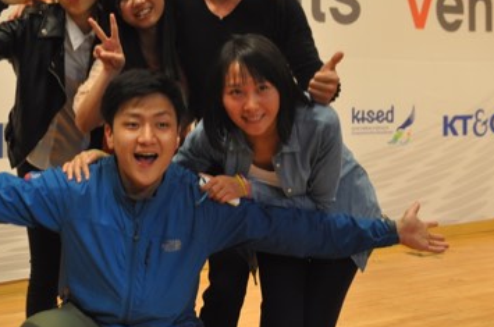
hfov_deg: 30.0
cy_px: 74
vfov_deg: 20.0
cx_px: 170
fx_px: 917
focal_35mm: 67
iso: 320
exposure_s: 1/40
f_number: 3.2
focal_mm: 22
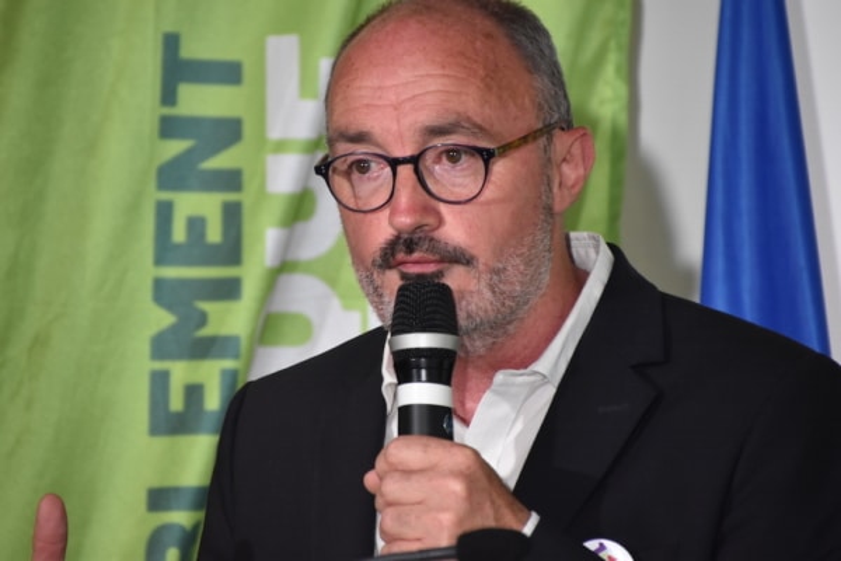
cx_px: 420
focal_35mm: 450
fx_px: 10512
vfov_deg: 3.1
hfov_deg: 4.6
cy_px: 280
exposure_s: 1/160
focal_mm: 300
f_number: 6.3
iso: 1600
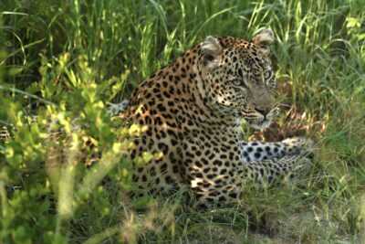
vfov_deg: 7.9
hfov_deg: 11.9
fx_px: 1755
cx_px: 182
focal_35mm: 173
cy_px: 122
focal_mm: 173
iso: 160
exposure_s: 1/500
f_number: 3.5
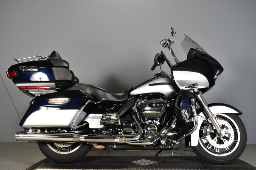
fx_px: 288
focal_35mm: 40
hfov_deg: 47.9
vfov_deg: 33.0
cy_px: 85
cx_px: 128
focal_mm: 27
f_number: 7.1
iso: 3200
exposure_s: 1/125
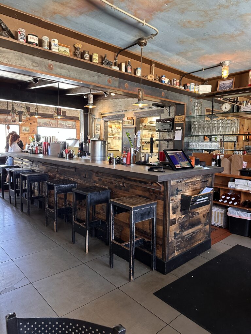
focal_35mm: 24
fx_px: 232
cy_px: 167
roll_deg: -1.1
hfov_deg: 56.8
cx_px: 126
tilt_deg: -5.2
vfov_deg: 71.6
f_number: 1.78
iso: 320
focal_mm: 6.86
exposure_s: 1/60
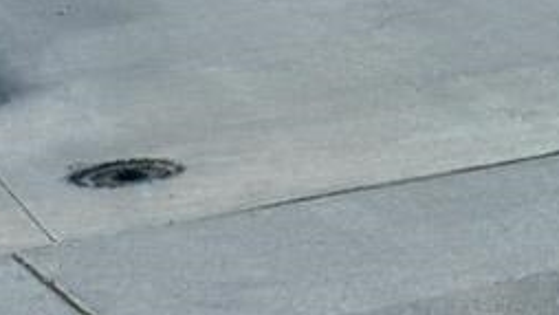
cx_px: 1261
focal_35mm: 132
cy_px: -529
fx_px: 1957
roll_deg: +1.1
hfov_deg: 13.1
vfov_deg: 8.2
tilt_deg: +6.2
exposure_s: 1/330
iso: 80
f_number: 1.78
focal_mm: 6.76
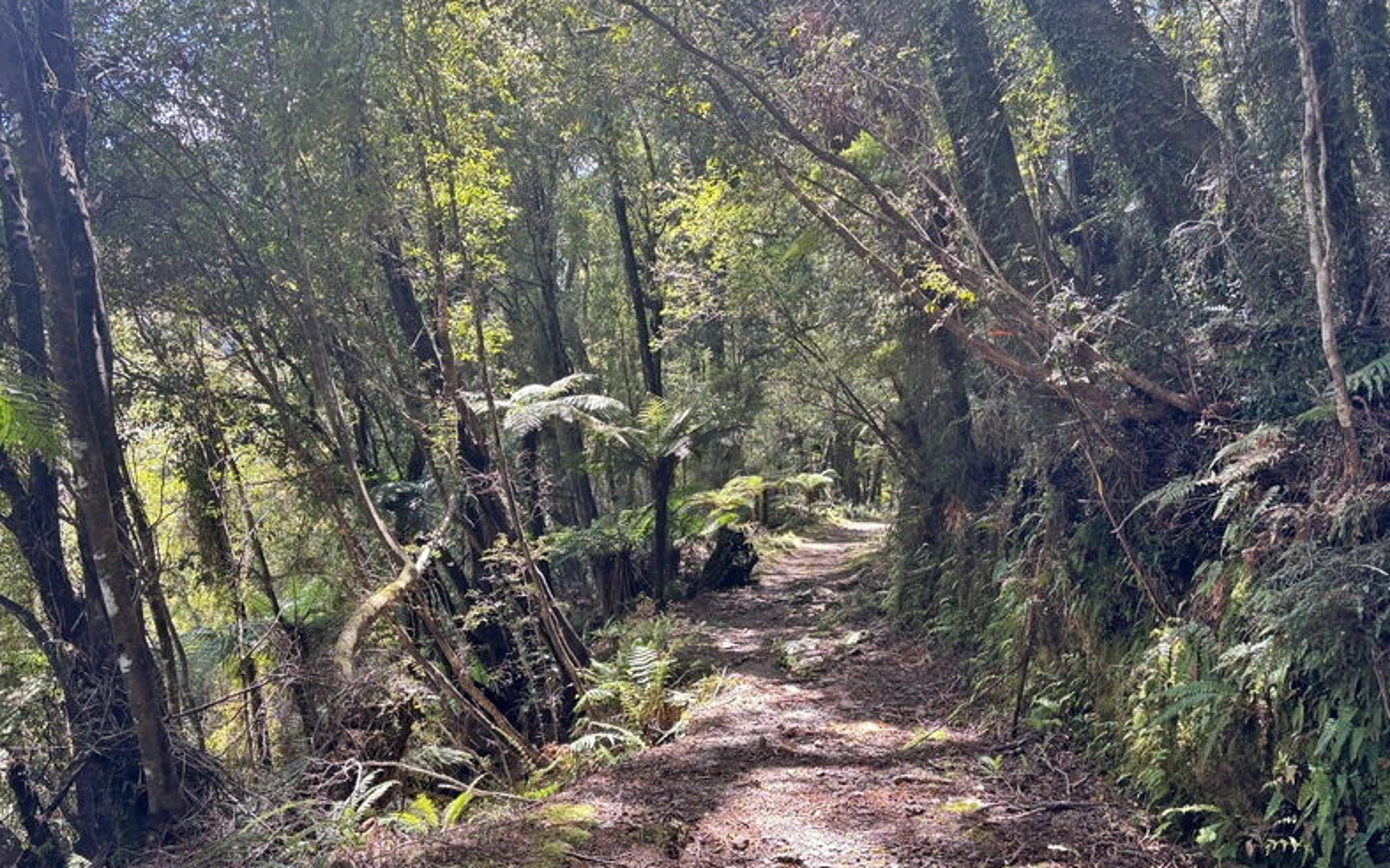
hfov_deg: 66.5
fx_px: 1061
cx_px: 694
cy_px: 469
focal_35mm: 28
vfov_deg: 44.5
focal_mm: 5.96
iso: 64
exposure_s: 1/121
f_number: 1.6
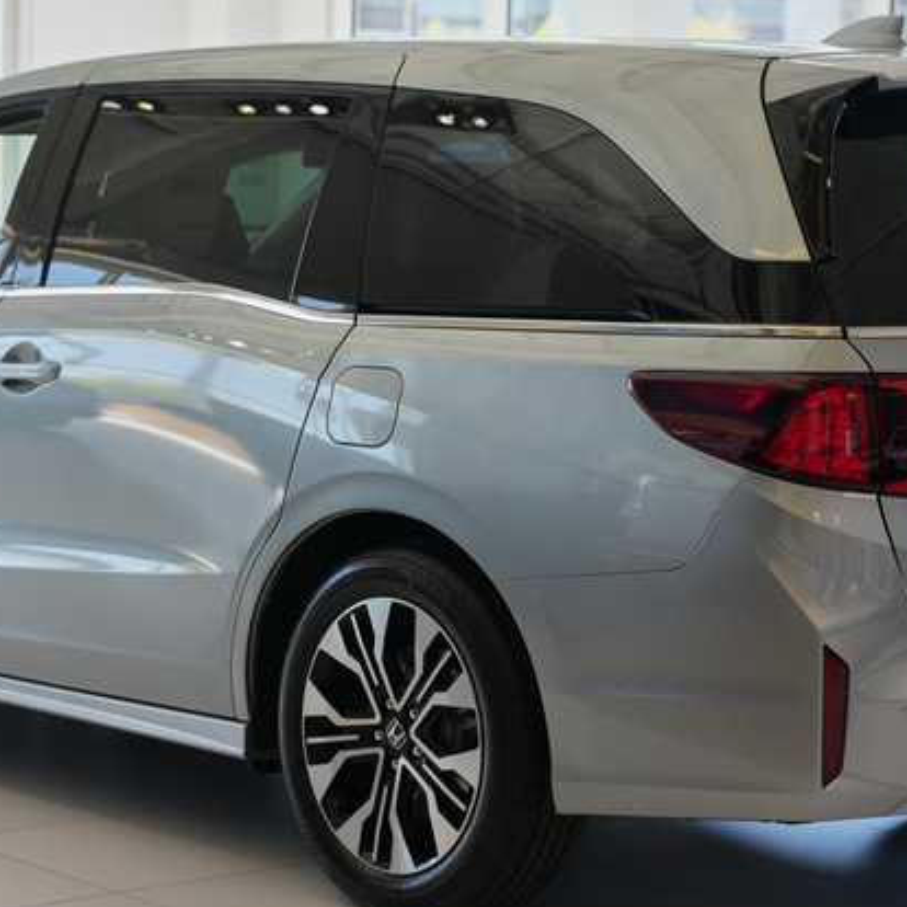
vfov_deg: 16.6
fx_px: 3113
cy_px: 355
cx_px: 405
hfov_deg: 16.6
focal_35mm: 105
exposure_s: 1/200
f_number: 3.2
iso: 200
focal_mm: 50
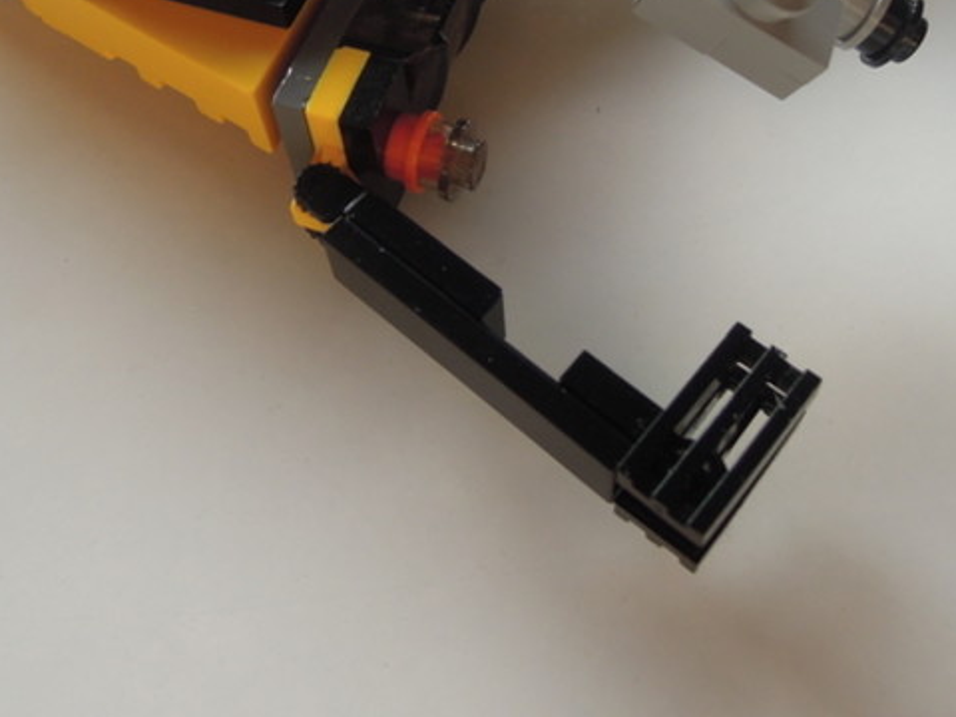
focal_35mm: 45
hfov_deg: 41.9
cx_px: 396
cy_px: 85
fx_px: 1243
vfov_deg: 30.9
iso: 160
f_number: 2.2
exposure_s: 1/60
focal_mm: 4.3
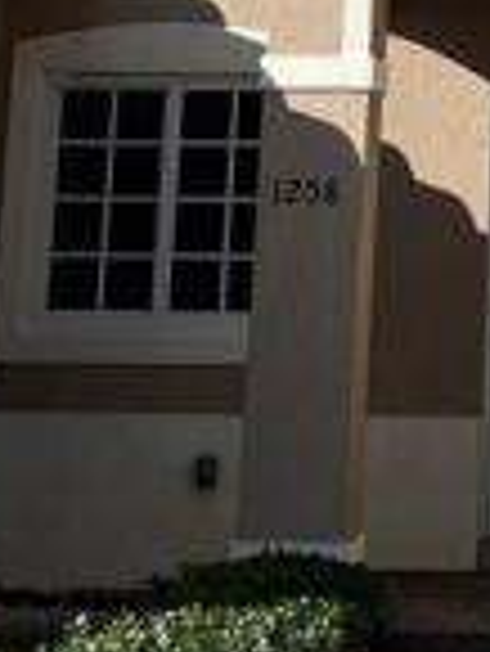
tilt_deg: +12.4
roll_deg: -0.4
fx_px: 2431
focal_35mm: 129
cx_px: 719
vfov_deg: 14.5
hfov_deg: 11.1
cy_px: -225
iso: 50
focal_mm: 5.7
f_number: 1.5
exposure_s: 1/6993
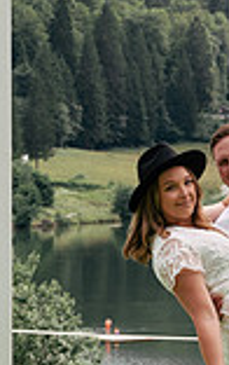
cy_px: 243
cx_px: 262
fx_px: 2636
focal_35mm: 265
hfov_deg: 5.0
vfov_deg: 7.9
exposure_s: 1/250
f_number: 10
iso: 500
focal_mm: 70
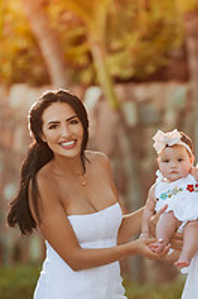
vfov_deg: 6.7
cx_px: 190
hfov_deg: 4.5
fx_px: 2533
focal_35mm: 306
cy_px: 278
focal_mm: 135
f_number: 1.8
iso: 125
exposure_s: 1/500
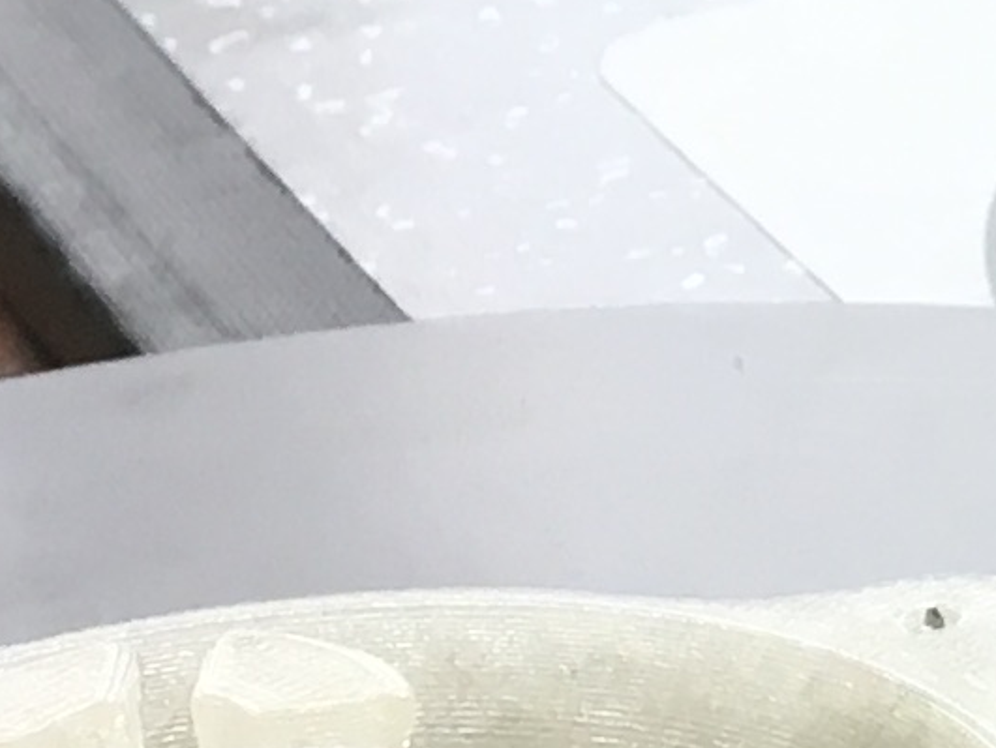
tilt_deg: -26.1
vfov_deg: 6.7
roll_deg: +4.0
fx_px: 6334
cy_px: 679
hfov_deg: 8.5
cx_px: 1969
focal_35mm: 220
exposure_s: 1/40
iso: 25
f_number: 2.2
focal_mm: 4.15
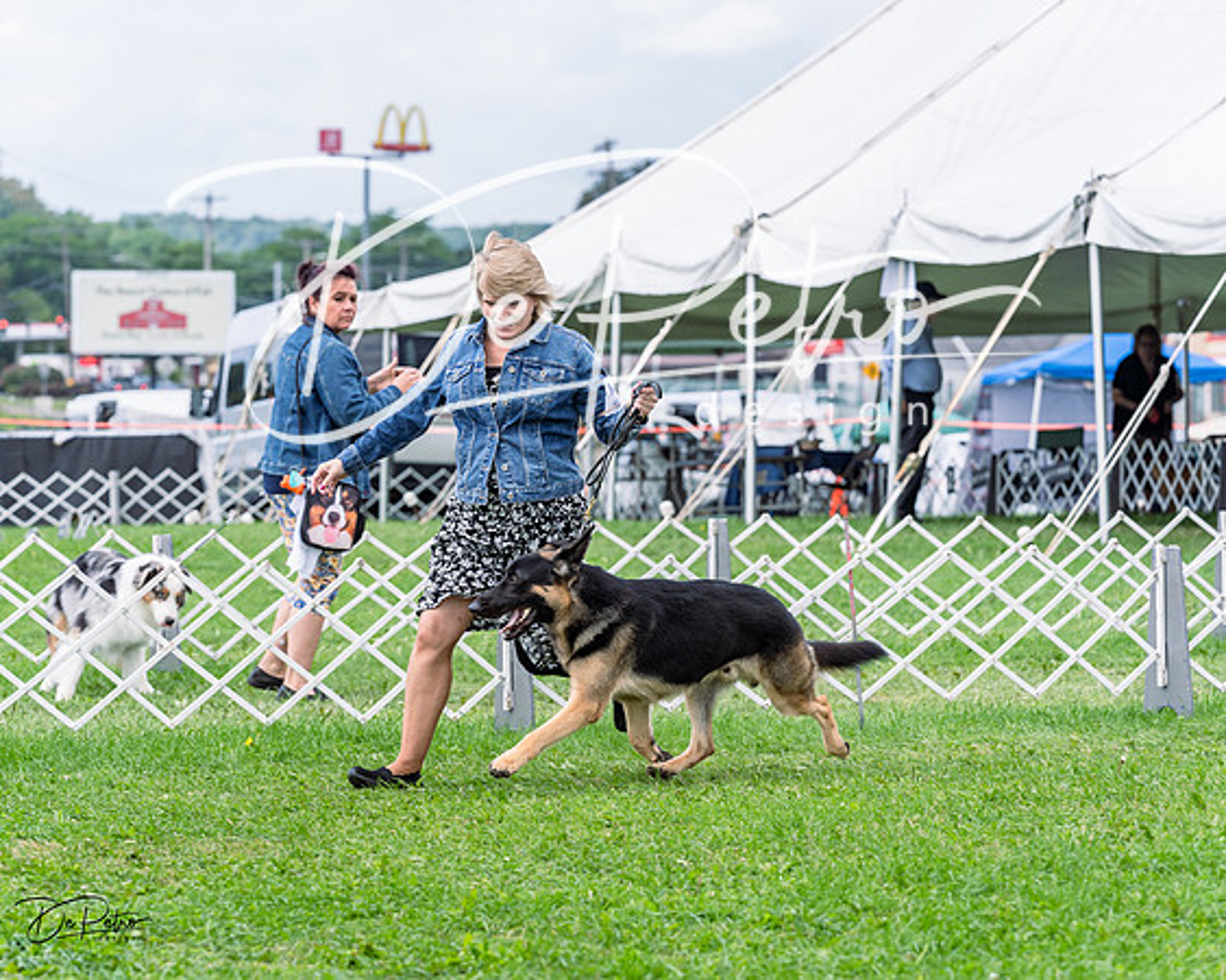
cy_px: 490
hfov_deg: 13.2
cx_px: 613
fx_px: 5310
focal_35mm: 146
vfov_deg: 10.5
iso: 400
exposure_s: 1/800
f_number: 5
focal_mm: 130
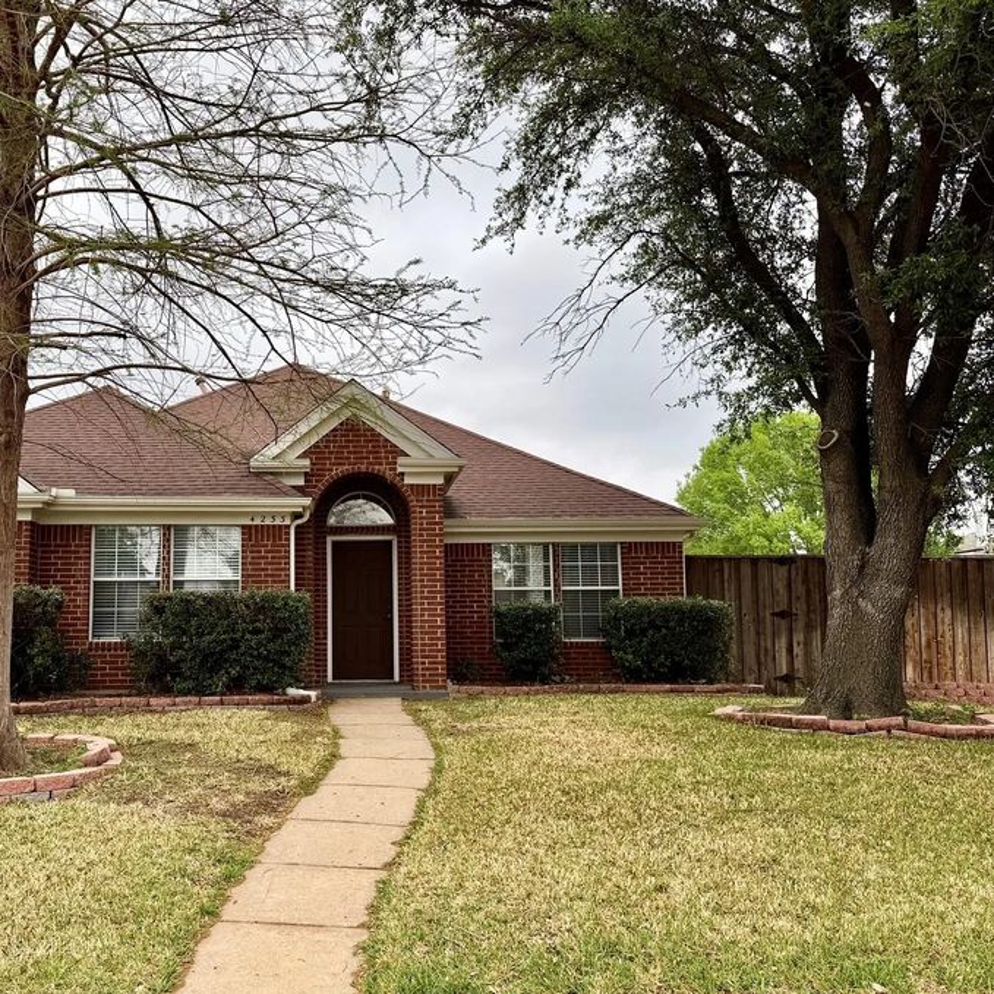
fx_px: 1040
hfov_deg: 50.2
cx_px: 329
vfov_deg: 51.1
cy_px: 528
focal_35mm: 32
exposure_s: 1/683
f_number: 1.78
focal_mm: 6.76
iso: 80
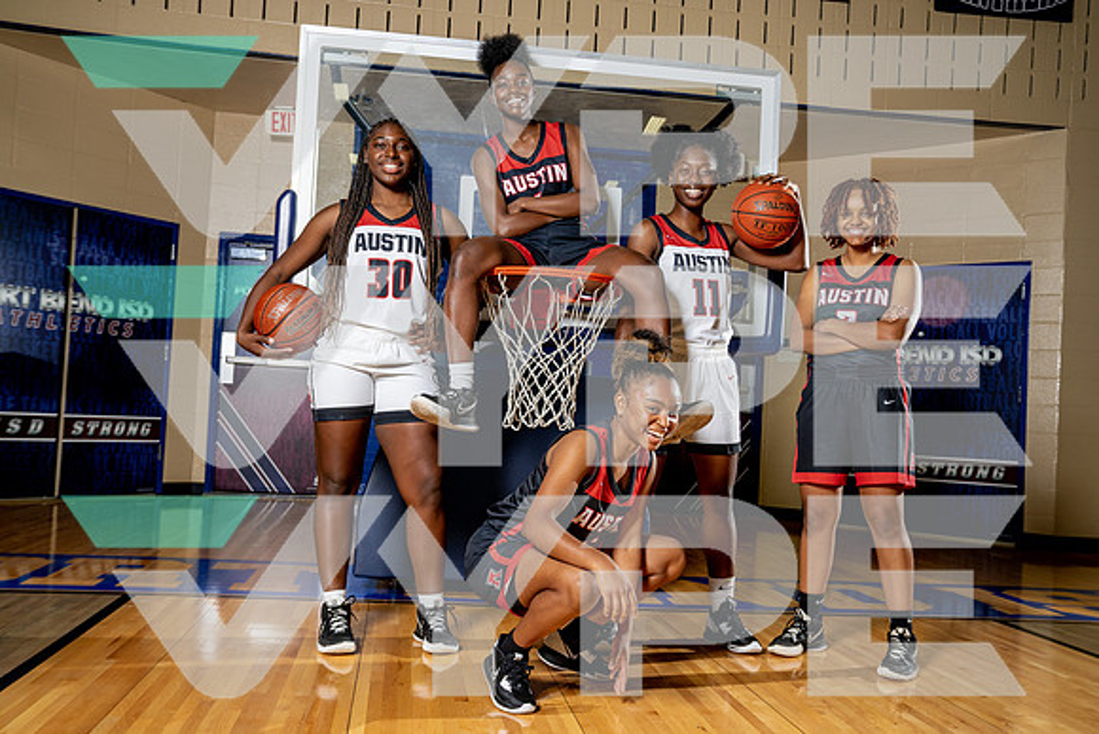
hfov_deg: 55.8
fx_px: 1038
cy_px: 367
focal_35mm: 34
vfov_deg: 38.9
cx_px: 550
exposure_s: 1/250
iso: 400
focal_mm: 34
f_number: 5.6
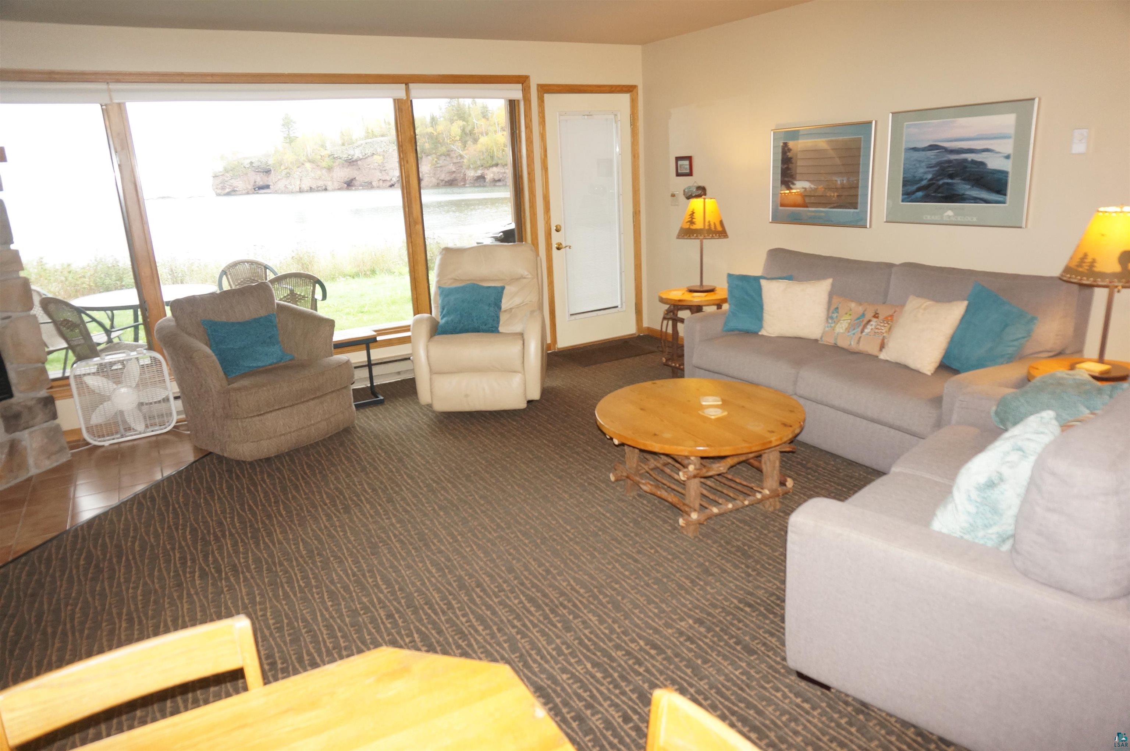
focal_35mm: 24
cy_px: 376
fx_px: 752
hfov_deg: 73.8
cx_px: 565
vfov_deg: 53.0
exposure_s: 1/60
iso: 800
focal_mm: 16
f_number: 4
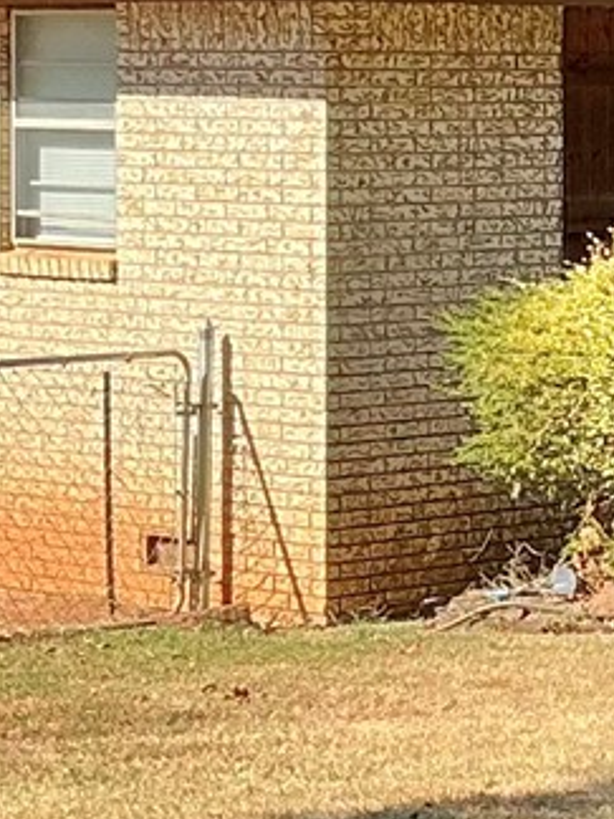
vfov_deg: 11.5
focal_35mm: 172
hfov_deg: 8.6
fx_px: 4068
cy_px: 270
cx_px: 586
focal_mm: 3
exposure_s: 1/1055
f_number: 1.8
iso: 25
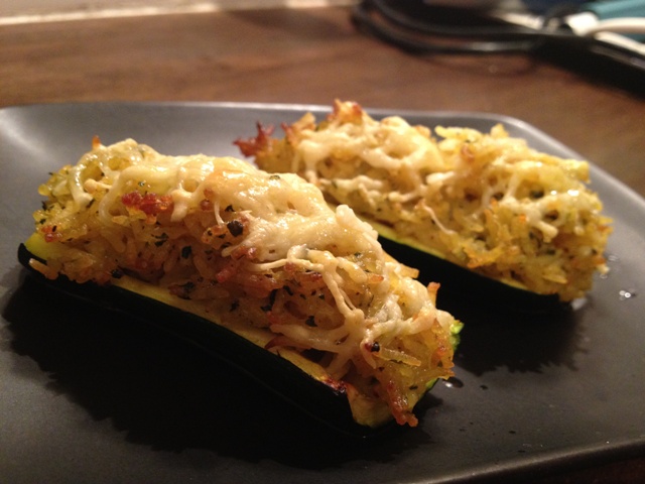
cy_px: 242
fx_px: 652
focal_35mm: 35
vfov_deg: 40.7
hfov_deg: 52.6
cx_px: 322
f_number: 2.4
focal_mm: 4.28
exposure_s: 1/20
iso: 250
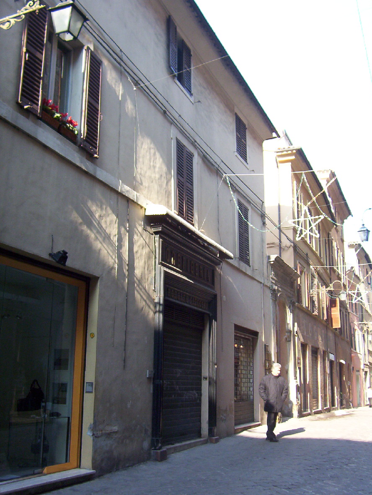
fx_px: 516
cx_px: 186
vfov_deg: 51.4
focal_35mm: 36
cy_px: 248
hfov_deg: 39.7
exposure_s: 1/243
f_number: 2.76
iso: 100
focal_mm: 5.54
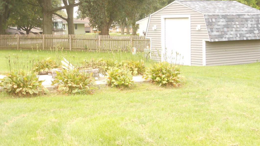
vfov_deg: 16.3
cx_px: 105
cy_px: 56
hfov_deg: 28.5
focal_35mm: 74
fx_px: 510
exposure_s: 1/60
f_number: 4
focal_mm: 8.9
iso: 200
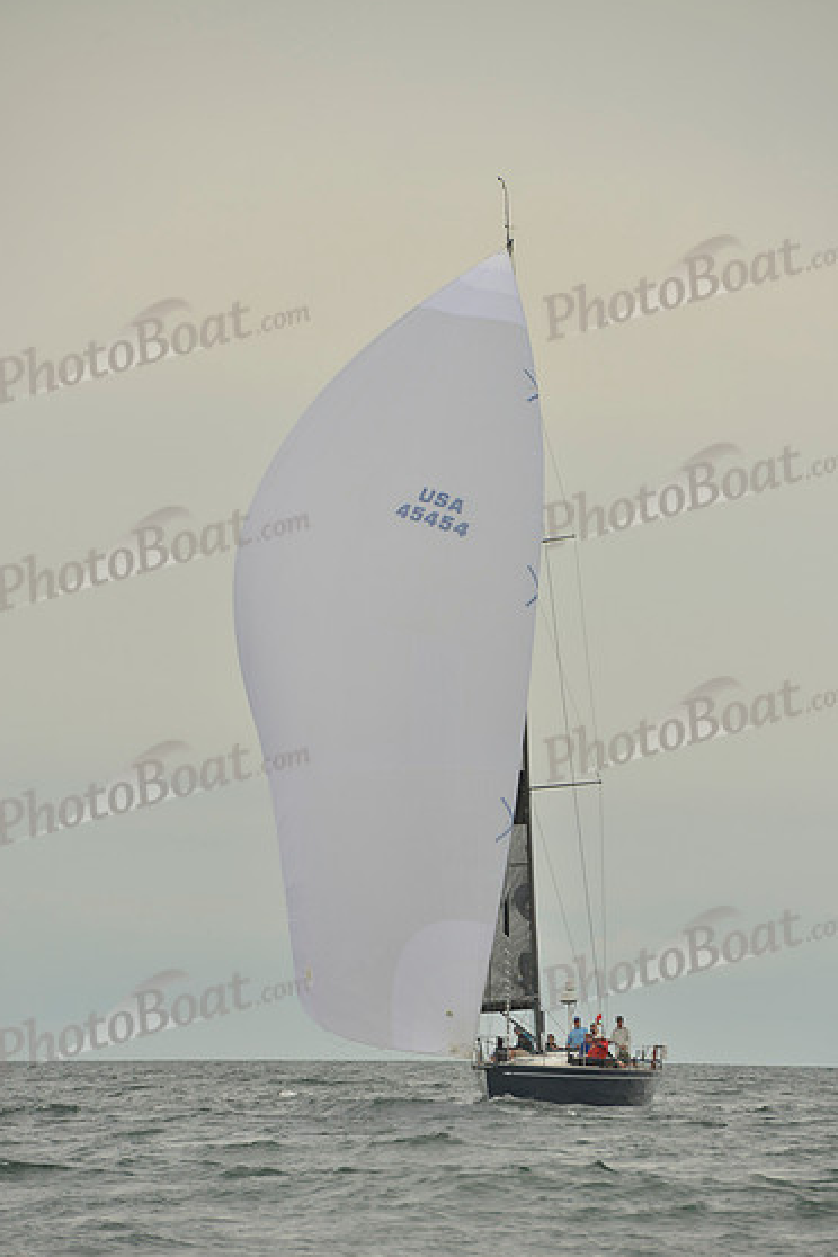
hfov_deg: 6.6
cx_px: 427
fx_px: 7262
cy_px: 640
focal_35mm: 208
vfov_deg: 9.9
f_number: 8
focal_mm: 200
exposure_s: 1/1250
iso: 400
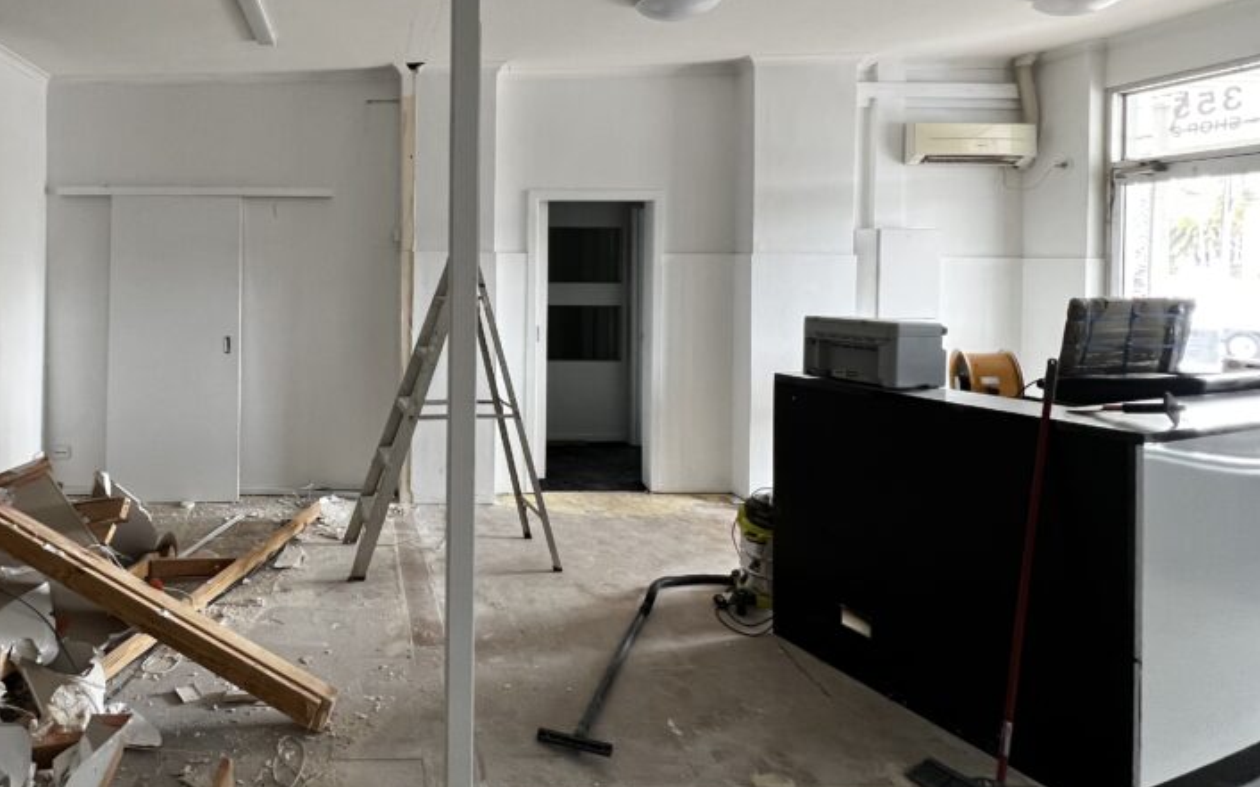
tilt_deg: +0.0
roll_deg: -0.1
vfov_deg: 58.4
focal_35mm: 20
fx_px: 687
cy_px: 266
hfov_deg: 80.9
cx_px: 378
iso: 250
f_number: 1.8
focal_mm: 1.57
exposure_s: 1/94
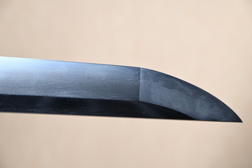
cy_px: 84
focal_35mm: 88
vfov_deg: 15.4
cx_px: 126
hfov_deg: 23.0
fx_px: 619
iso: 100
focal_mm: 59
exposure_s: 1
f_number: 5
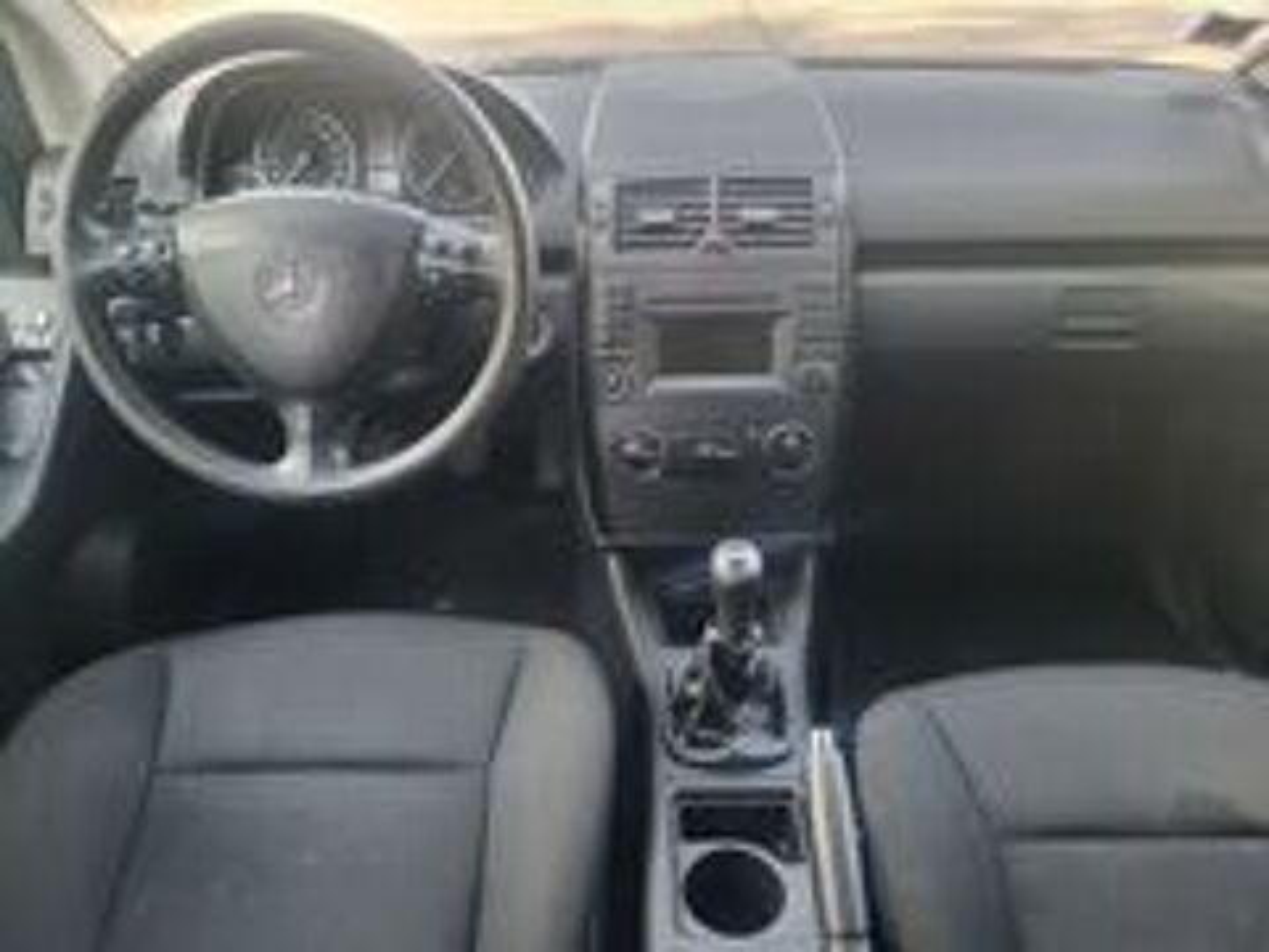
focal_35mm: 26
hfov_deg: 67.3
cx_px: 634
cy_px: 476
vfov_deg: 53.1
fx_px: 953
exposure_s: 1/100
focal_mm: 5.4
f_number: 1.8
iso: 200
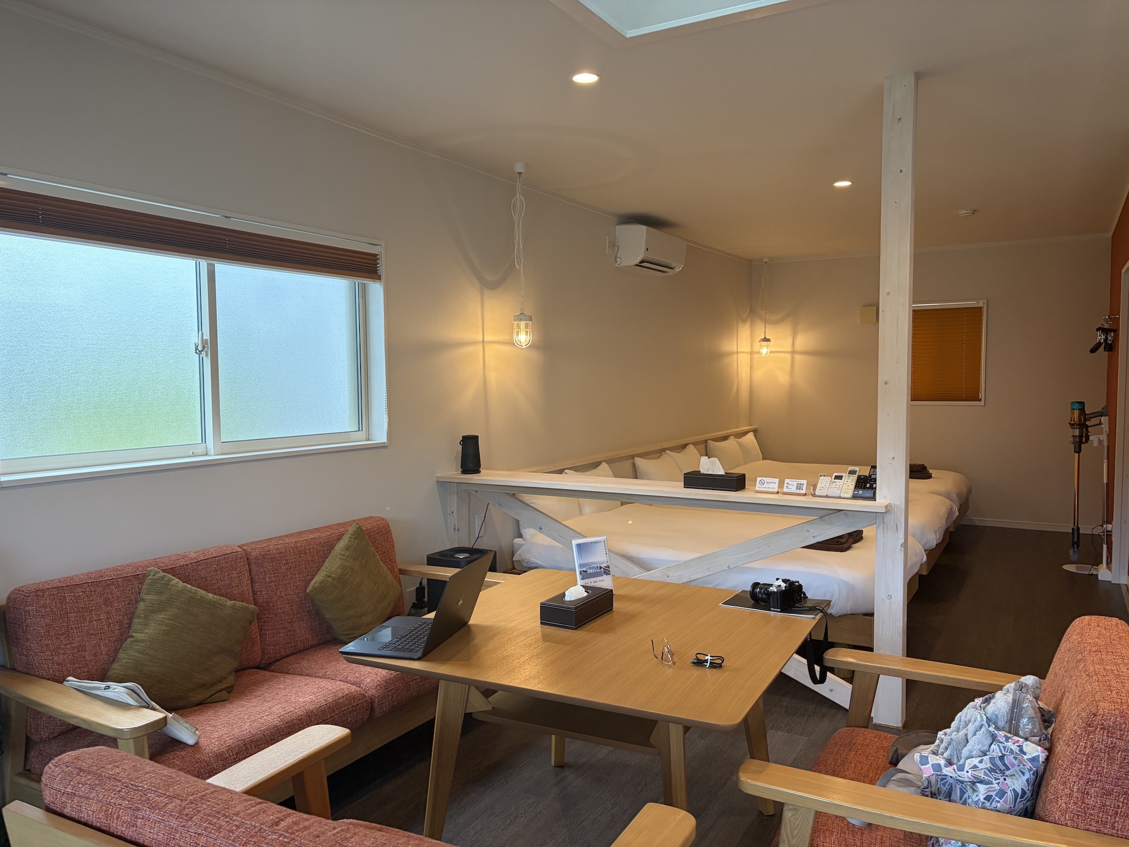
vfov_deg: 53.1
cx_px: 564
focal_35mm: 26
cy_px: 424
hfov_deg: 67.3
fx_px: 848
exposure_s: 1/108
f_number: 1.6
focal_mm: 5.96
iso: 125
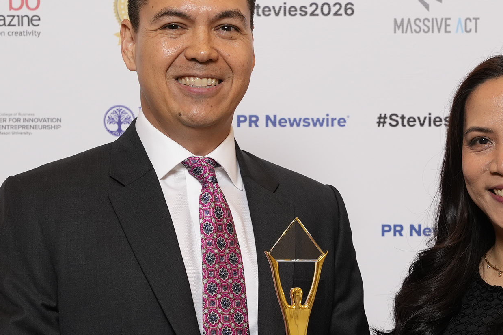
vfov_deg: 6.9
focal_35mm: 198
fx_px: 2766
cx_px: 319
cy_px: 291
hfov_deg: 10.4
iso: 640
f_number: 5.6
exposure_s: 1/100
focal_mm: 70
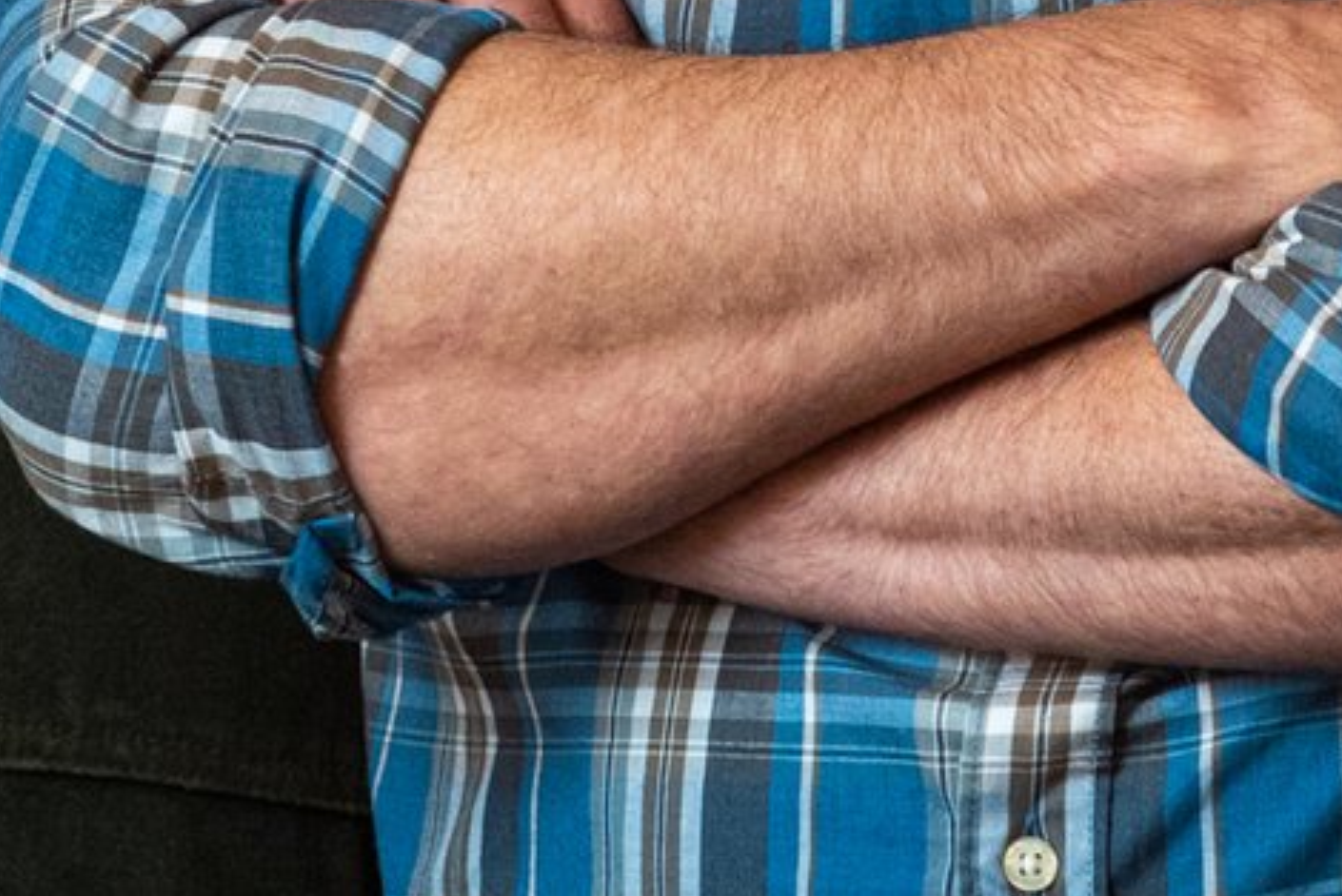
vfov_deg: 2.8
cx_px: 821
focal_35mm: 486
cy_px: -347
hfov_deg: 4.2
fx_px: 18127
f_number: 4
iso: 1000
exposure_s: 1/125
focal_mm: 85
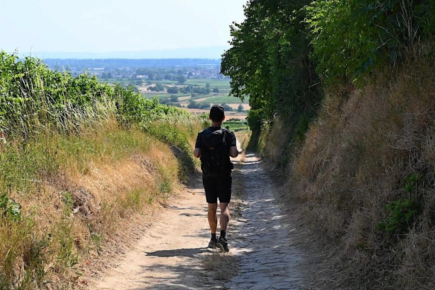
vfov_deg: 30.5
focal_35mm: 44
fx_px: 531
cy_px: 145
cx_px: 218
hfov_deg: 44.5
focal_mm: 44
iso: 100
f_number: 6.3
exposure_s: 1/320
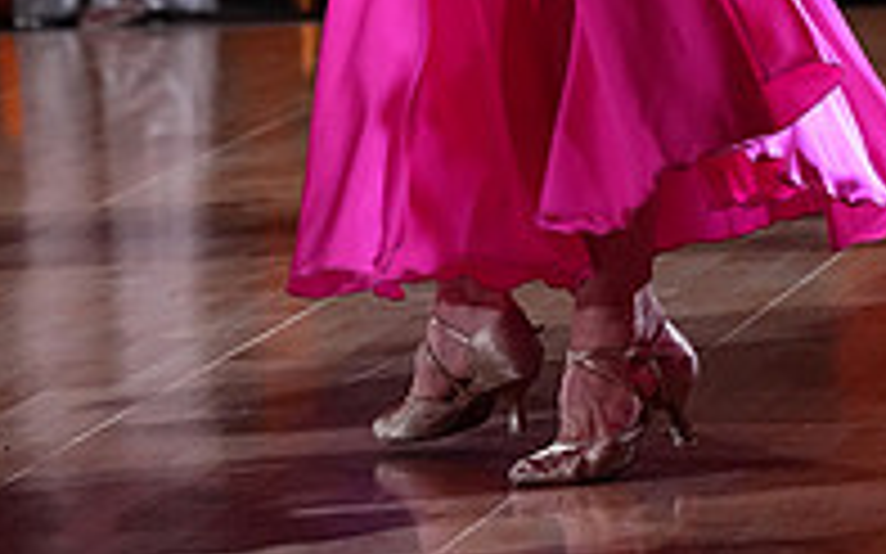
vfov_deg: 2.6
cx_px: 452
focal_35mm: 501
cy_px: -360
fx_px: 12094
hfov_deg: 4.2
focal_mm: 167
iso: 5000
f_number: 5.6
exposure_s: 1/400
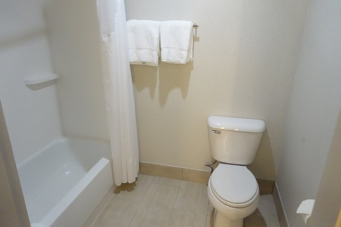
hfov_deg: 73.8
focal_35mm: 24
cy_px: 114
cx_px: 170
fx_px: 227
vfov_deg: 53.1
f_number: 1.8
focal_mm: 8.8
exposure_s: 1/1250
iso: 4000
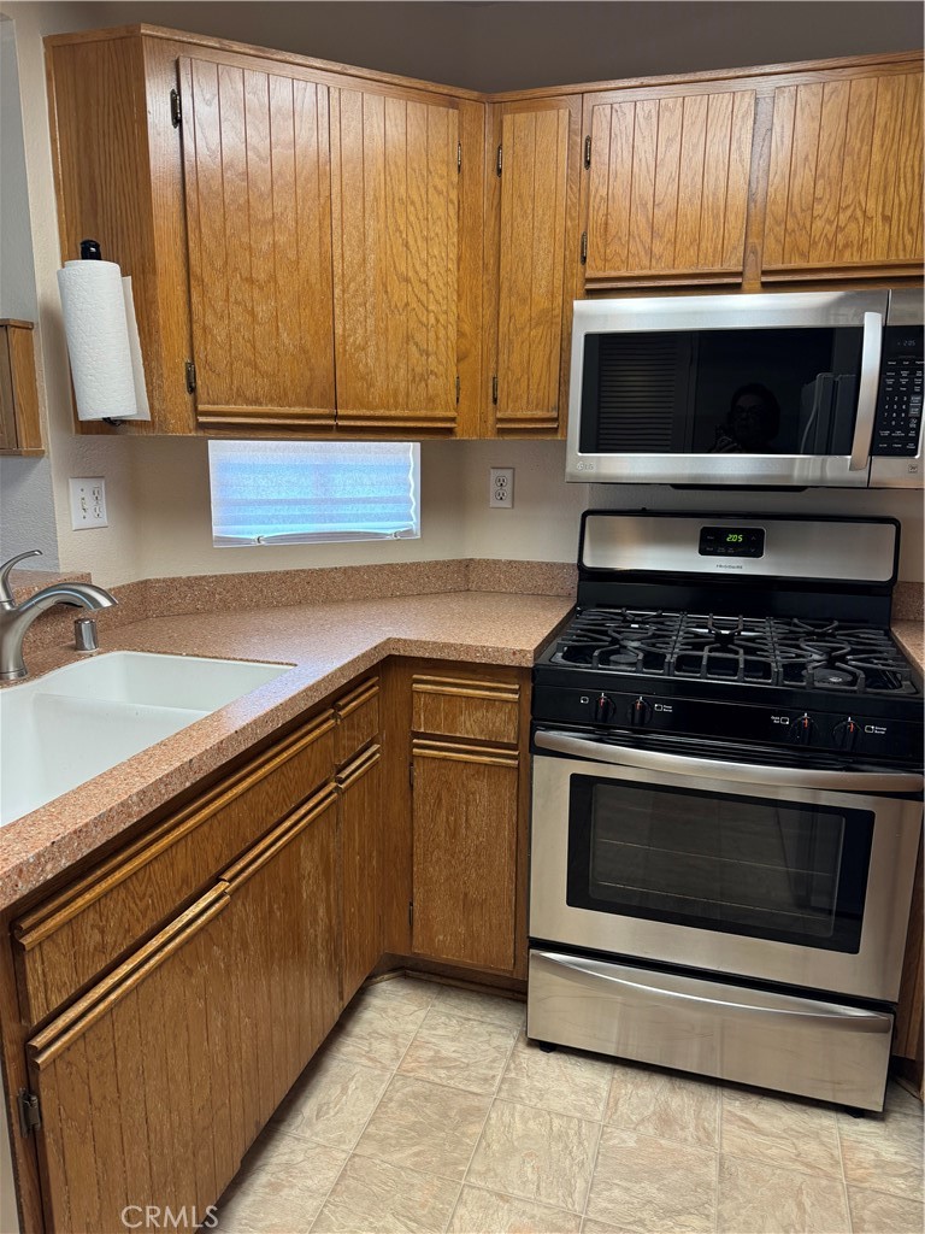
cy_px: 617
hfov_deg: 56.8
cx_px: 462
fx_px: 855
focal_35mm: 24
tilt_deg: -11.5
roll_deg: -0.5
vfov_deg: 71.6
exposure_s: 1/60
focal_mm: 6.76
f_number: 1.78
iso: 160
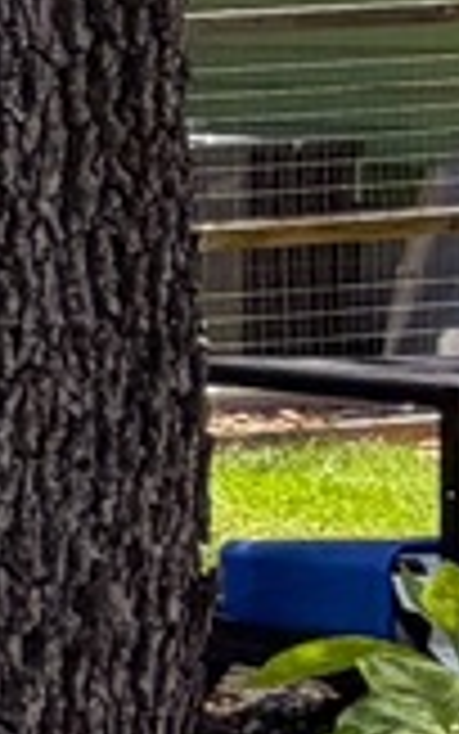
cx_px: -2048
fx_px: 2620
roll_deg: -0.1
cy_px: 144
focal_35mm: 131
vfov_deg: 15.8
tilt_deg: -2.6
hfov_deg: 5.7
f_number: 2.2
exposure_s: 1/395
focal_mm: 2.22
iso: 50
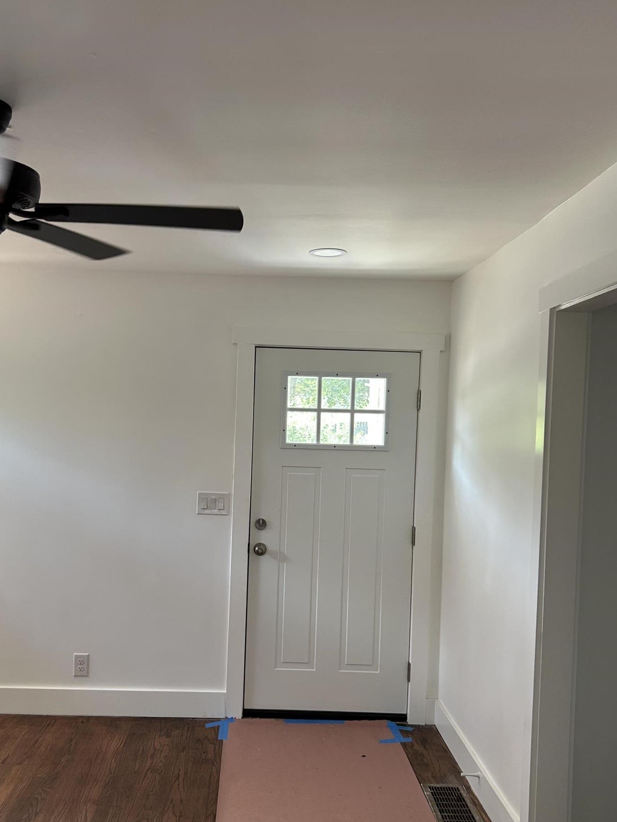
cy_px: 444
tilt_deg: -1.6
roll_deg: -1.2
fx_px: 784
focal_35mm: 33
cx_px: 273
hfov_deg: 42.9
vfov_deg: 55.3
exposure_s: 1/121
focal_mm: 5.7
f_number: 1.5
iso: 100
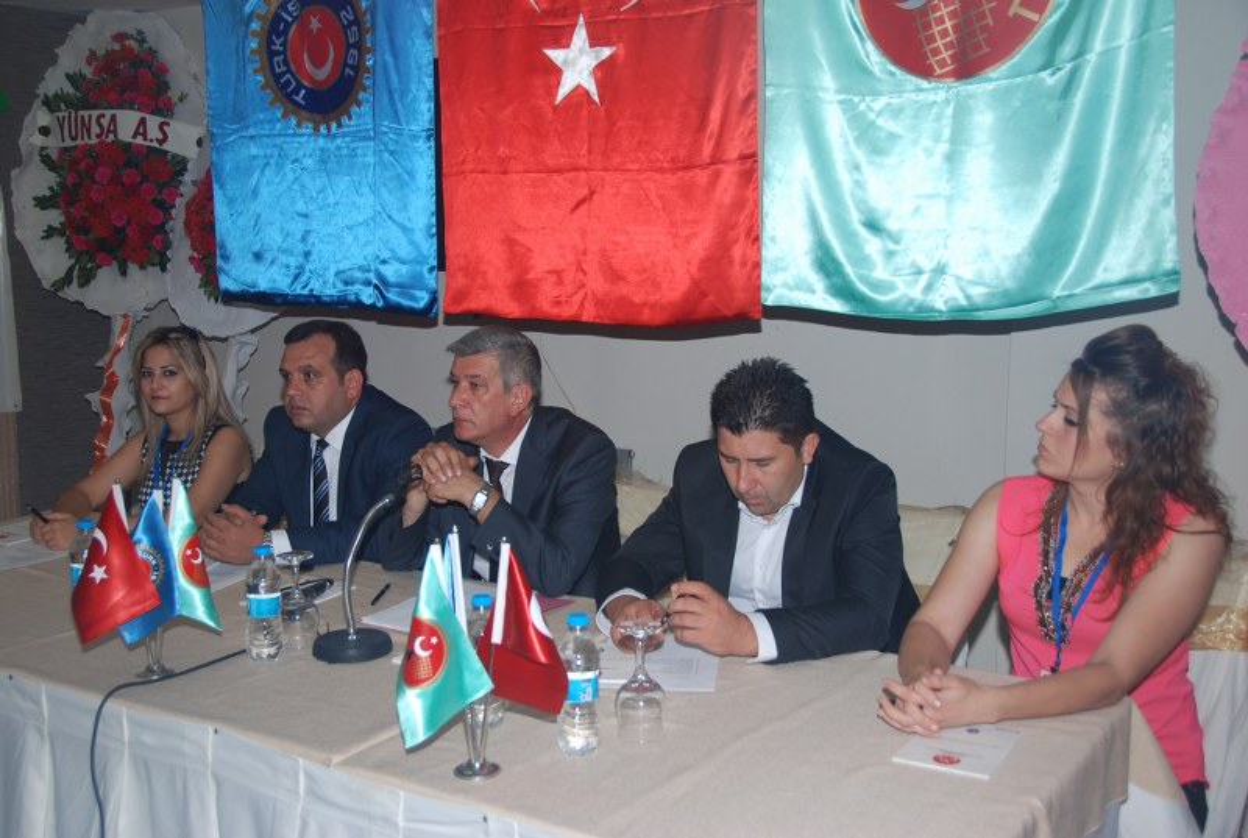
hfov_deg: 49.5
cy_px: 419
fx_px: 1355
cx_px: 624
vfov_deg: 34.4
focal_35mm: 39
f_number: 4
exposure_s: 1/60
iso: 200
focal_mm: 26
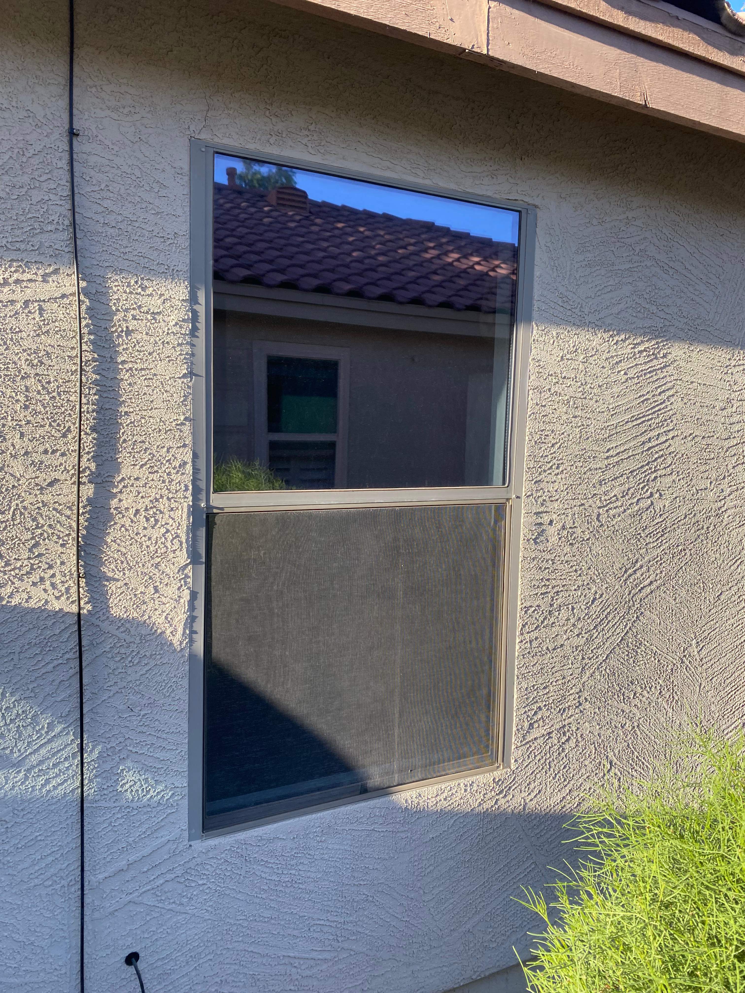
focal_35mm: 26
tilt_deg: -4.7
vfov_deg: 67.3
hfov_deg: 53.1
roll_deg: +1.1
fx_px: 746
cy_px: 496
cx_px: 372
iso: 32
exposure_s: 1/637
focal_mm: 4.25
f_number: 1.8
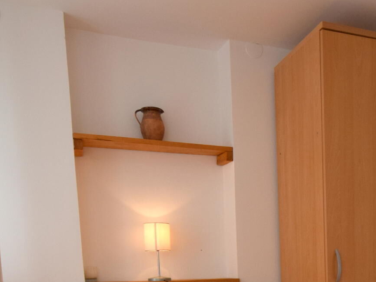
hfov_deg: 45.5
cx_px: 271
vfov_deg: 31.7
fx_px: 435
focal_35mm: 40
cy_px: 312
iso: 400
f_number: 7.1
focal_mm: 10
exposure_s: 1/200
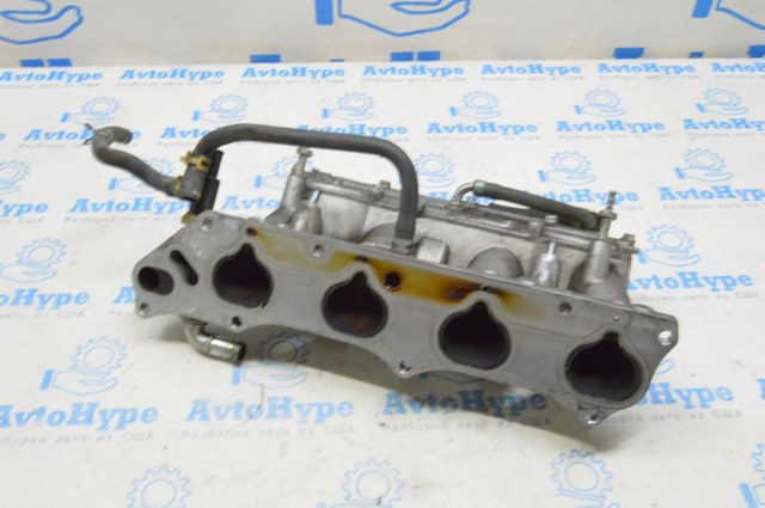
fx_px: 732
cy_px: 254
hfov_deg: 55.2
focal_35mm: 34
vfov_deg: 38.3
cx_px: 382
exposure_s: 1/15
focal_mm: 23
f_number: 20
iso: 6400
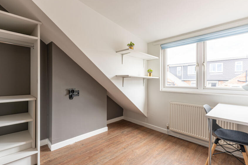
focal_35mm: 17
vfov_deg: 70.4
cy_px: 82
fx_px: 117
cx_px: 117
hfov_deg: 93.2
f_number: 5
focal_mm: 14
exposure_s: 1/50
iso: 100
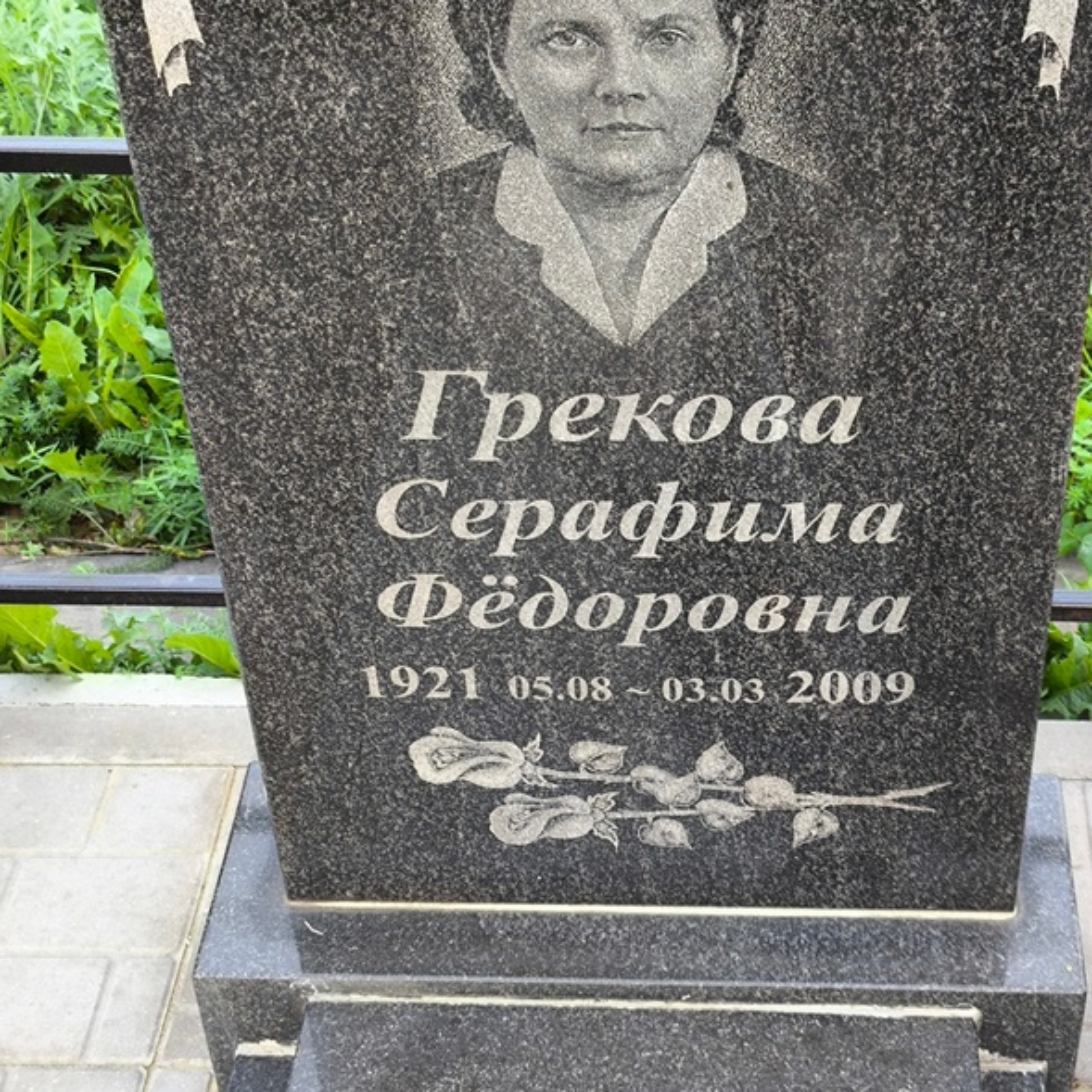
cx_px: 720
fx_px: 2141
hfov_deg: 28.4
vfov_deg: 28.6
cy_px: 541
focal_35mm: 60
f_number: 1.7
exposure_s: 1/50
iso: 100
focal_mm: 4.71
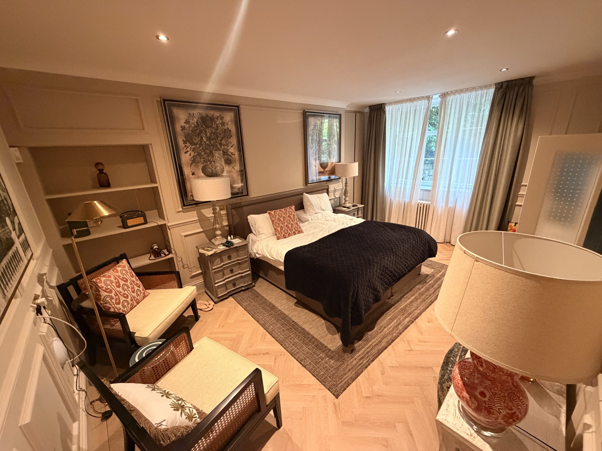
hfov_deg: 102.1
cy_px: 226
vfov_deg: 85.7
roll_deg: +2.8
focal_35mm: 14
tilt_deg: -17.6
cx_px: 301
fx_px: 243
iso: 800
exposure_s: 1/50
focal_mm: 2.22
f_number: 2.2
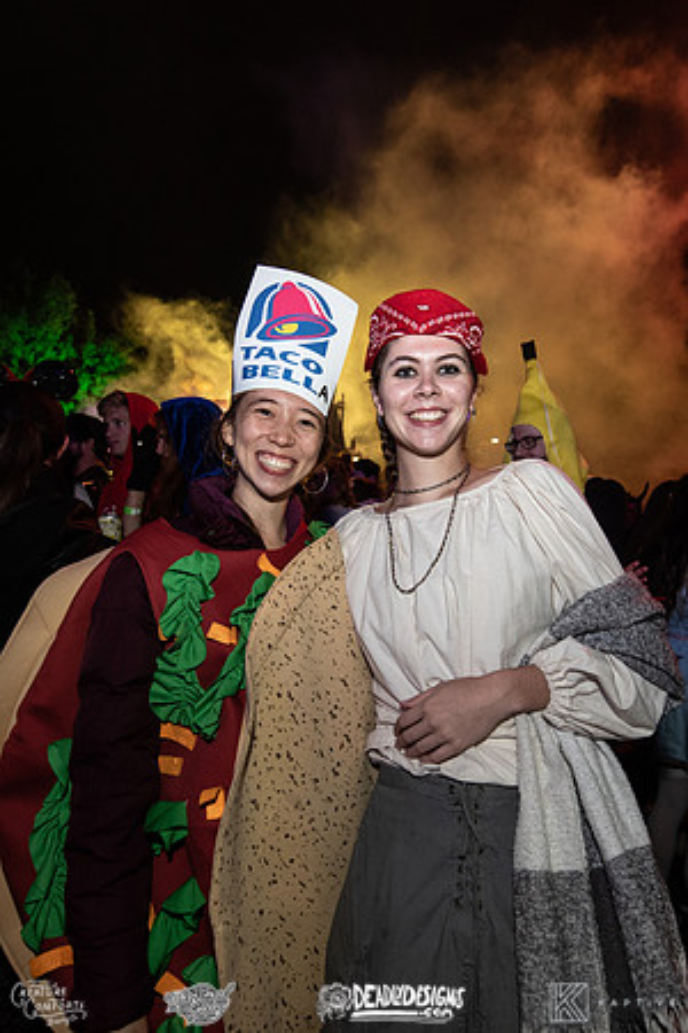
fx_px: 601
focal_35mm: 21
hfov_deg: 59.3
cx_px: 394
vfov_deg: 81.3
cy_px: 516
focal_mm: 14
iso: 2000
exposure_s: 1/60
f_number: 3.5
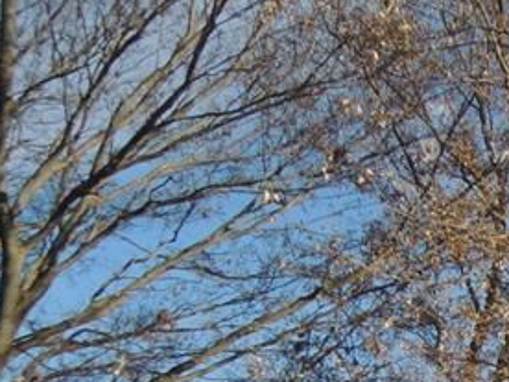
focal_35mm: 89
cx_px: 933
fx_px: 1309
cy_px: 672
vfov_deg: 14.7
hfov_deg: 17.5
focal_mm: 4.3
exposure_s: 1/1000
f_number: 2.8
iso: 100
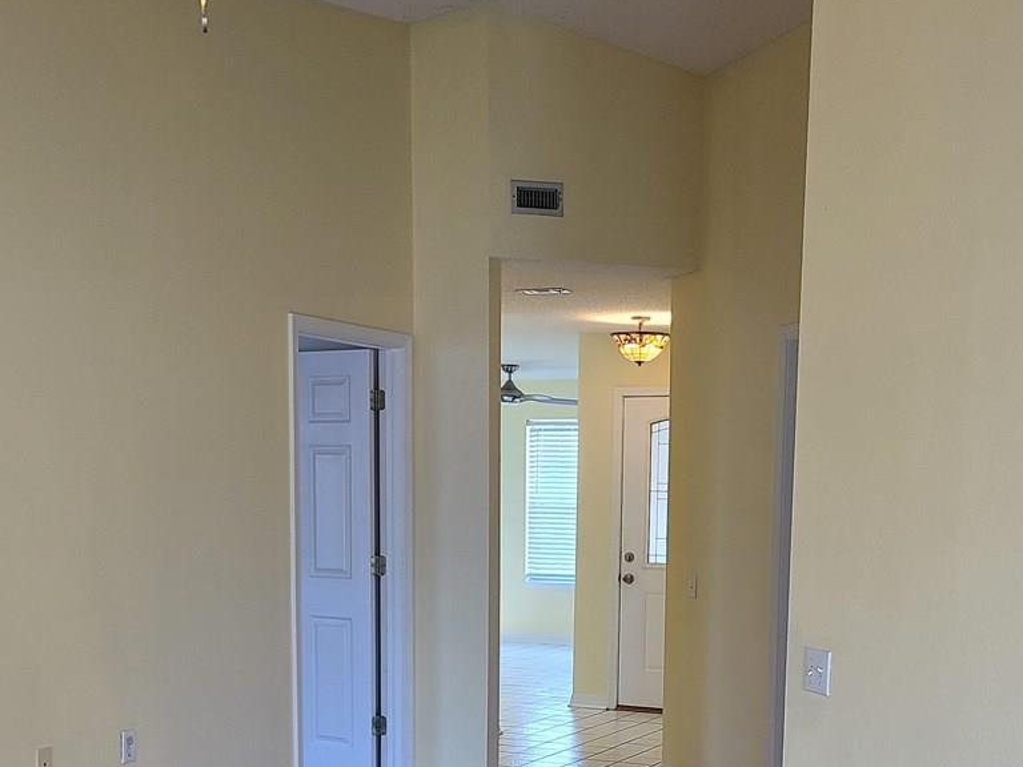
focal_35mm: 52
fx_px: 1537
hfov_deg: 36.8
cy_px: 718
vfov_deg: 26.9
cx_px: 533
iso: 100
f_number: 1.8
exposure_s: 1/60
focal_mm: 5.4
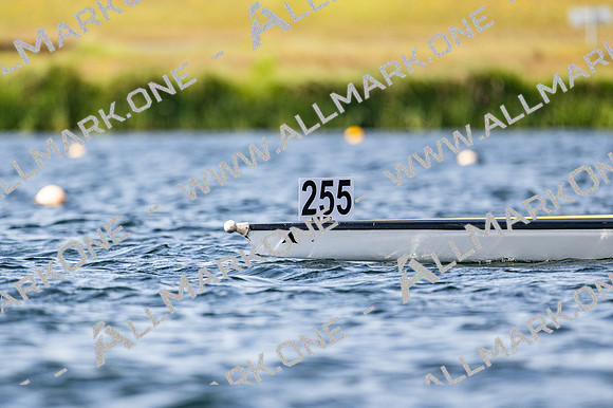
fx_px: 10210
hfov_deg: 3.4
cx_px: 306
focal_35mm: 600
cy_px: 204
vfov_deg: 2.3
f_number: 4.5
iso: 250
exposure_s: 1/2500
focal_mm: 400
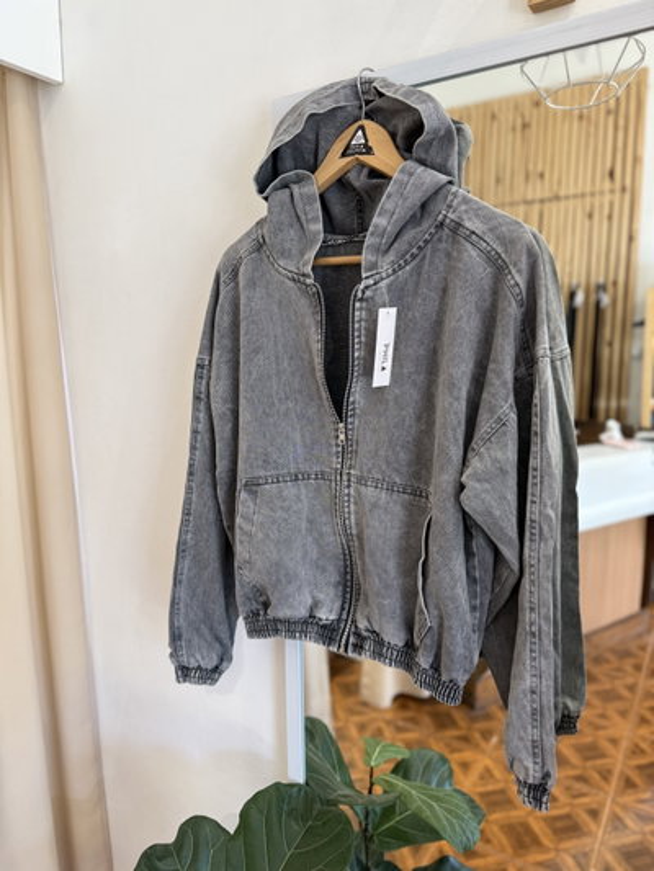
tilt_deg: -8.6
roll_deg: +0.4
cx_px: 327
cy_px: 436
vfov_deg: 71.6
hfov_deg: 56.8
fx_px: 604
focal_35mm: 24
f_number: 1.78
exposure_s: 1/121
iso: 160
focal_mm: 6.76
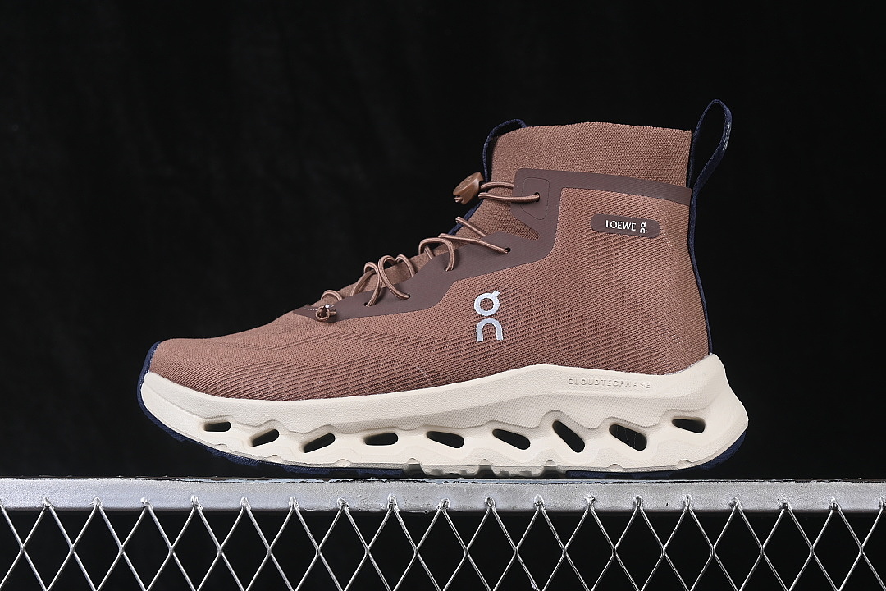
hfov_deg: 27.0
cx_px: 443
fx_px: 1846
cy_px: 296
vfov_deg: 18.2
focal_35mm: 75
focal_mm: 50
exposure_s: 1/60
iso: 160
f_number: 7.1
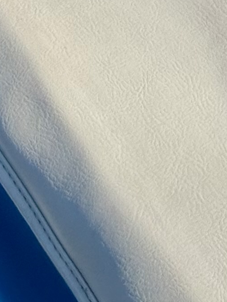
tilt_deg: -28.4
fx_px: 2500
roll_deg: -2.8
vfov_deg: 6.4
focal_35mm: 286
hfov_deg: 5.2
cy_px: -555
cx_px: 256
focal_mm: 6.76
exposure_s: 1/2273
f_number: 1.78
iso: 80
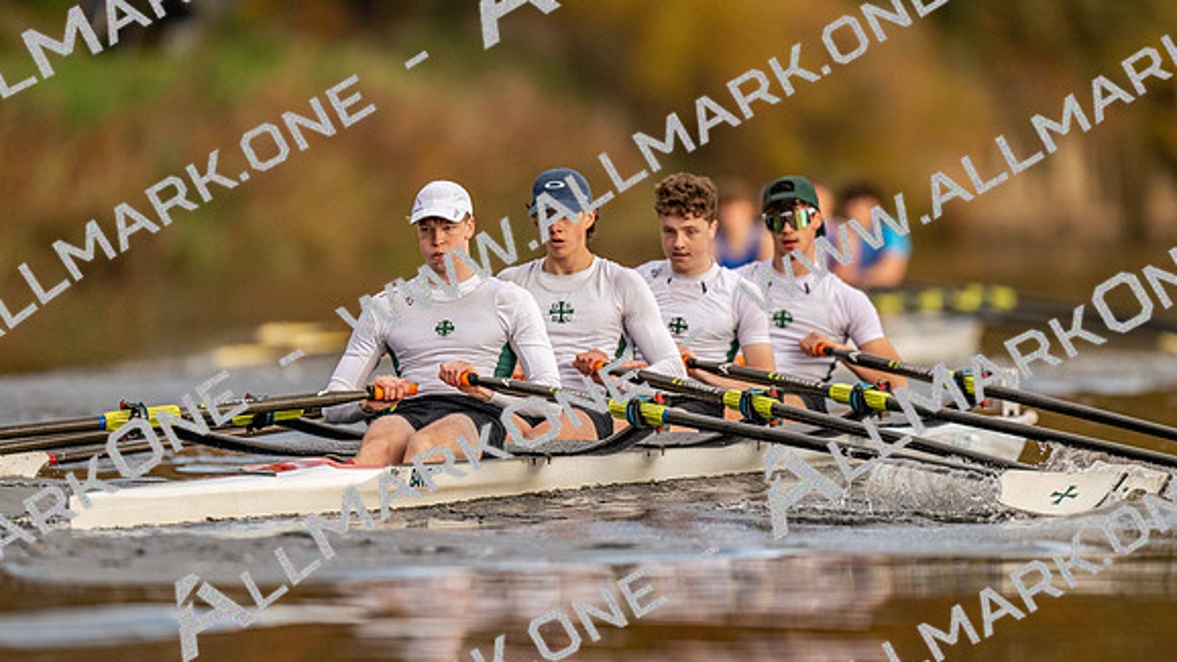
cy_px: 347
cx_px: 588
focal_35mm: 631
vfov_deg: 1.9
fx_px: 19691
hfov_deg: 3.4
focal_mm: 600
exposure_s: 1/2500
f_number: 4
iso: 1800
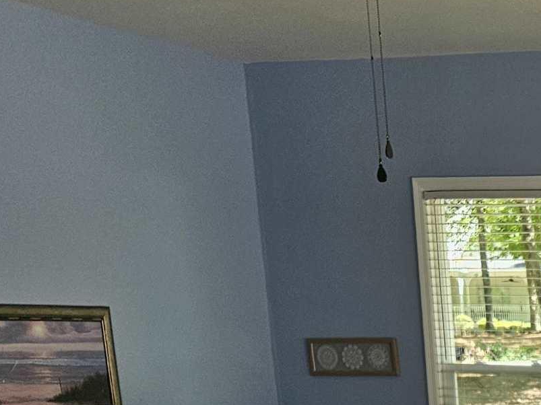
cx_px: 827
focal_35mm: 88
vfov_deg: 14.9
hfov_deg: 19.3
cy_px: 692
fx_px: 1375
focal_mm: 5.4
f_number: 1.8
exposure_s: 1/120
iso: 64
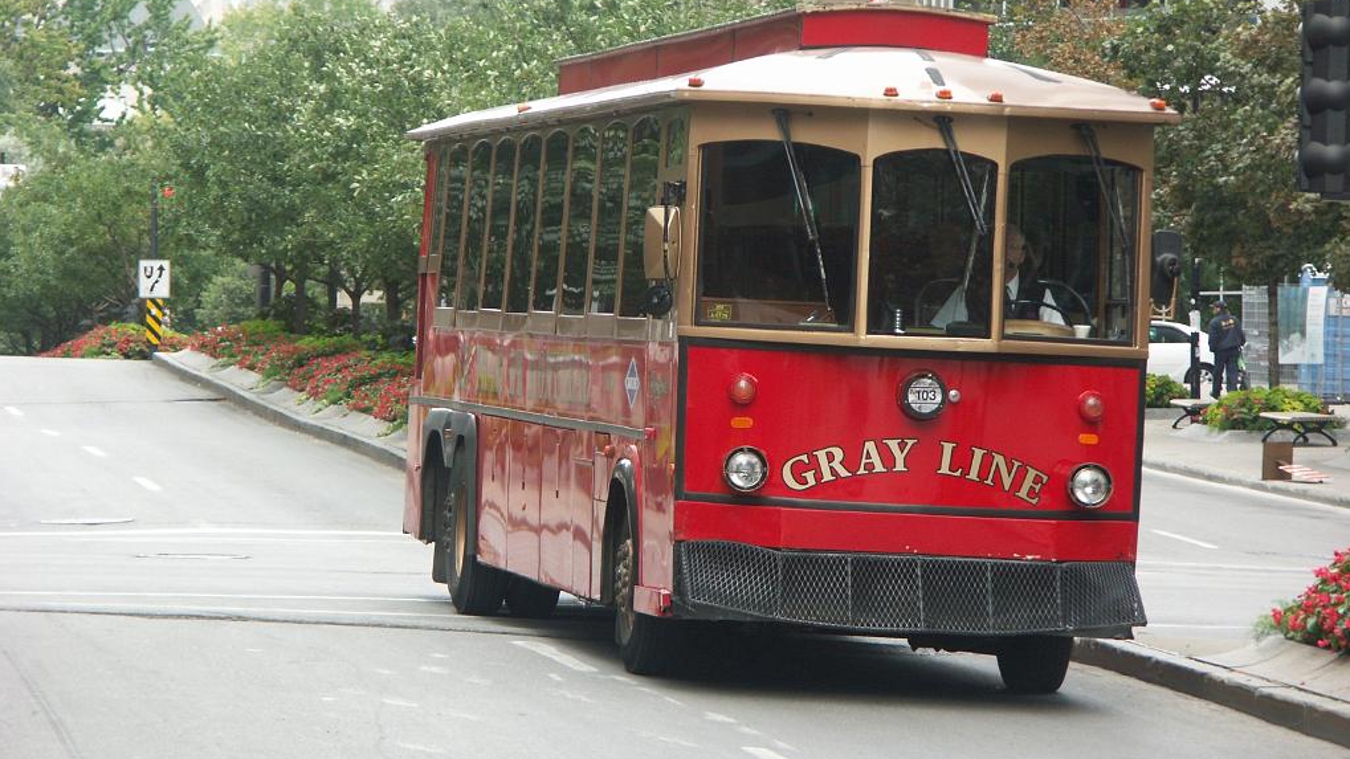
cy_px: 298
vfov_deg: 5.5
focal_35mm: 219
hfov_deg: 9.8
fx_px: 7839
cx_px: 677
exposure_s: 1/160
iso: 100
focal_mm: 50.8
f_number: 3.5
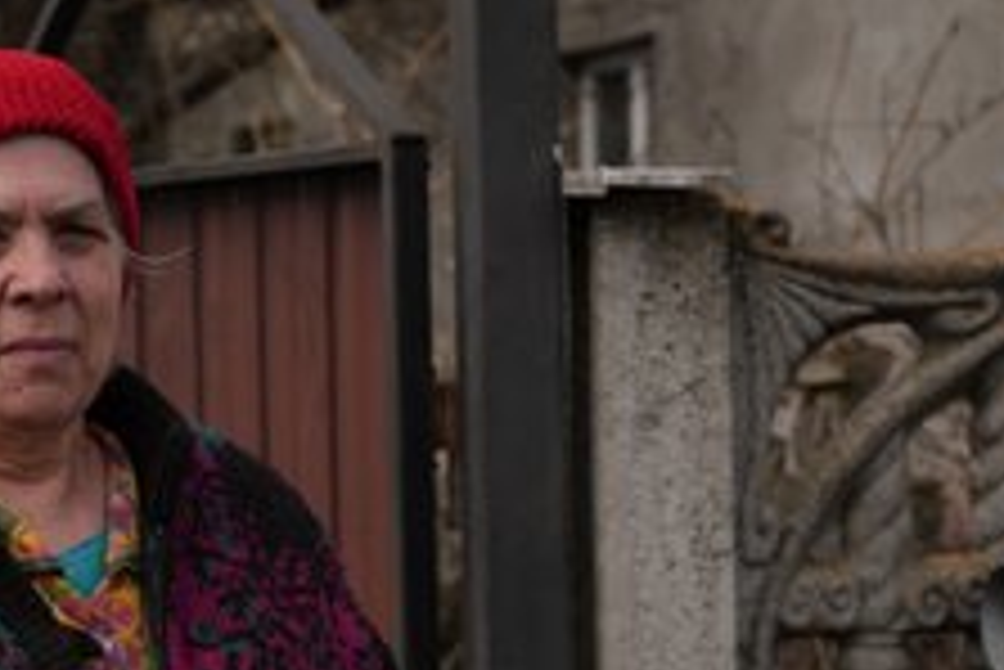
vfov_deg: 15.4
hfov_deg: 22.9
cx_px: 239
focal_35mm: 88
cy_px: 560
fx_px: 2456
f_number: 4
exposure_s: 1/1250
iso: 100
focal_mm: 49
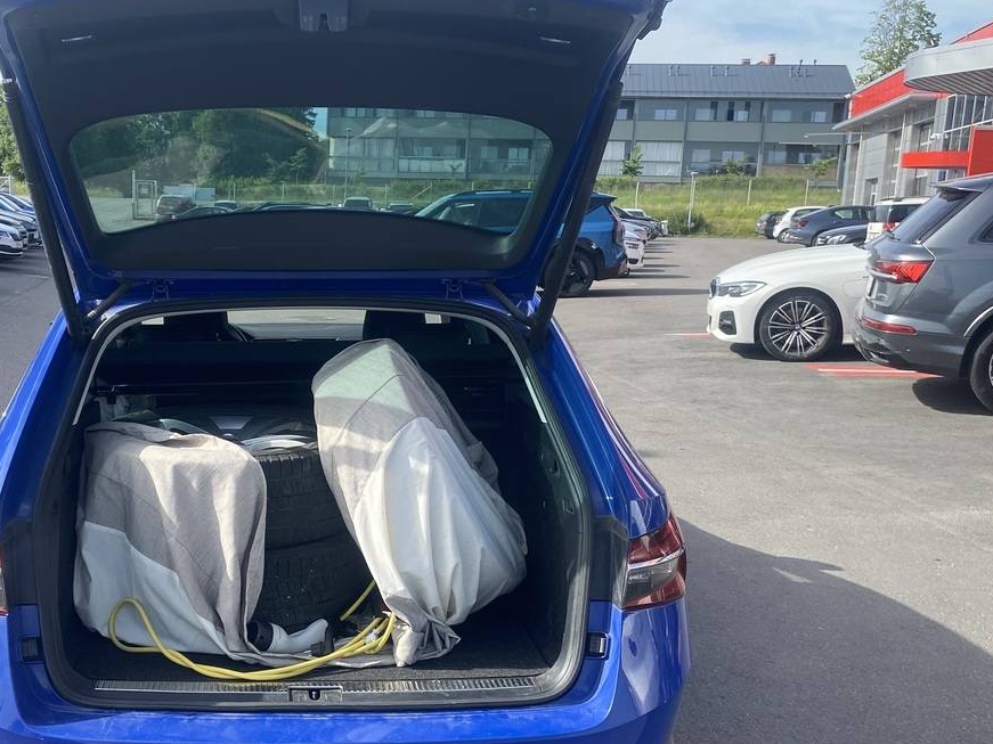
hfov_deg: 42.9
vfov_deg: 33.4
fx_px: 1233
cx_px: 290
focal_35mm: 43
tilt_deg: -12.1
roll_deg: -1.2
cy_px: 473
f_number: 1.8
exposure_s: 1/1412
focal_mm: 4.25
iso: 32
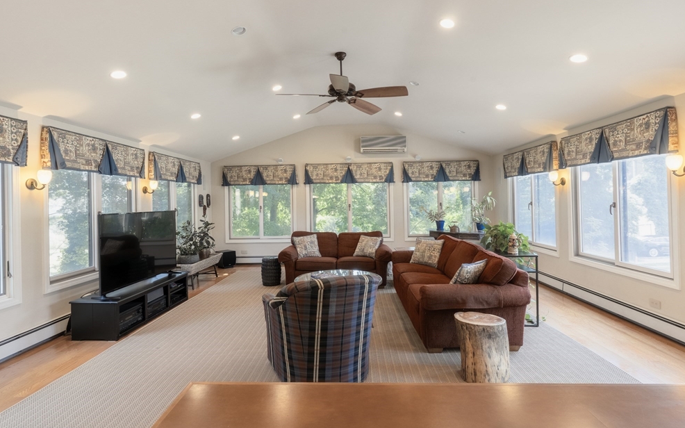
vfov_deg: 64.9
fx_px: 336
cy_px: 198
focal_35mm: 18
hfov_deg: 91.1
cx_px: 336
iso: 320
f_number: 9
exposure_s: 1/40
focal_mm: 17
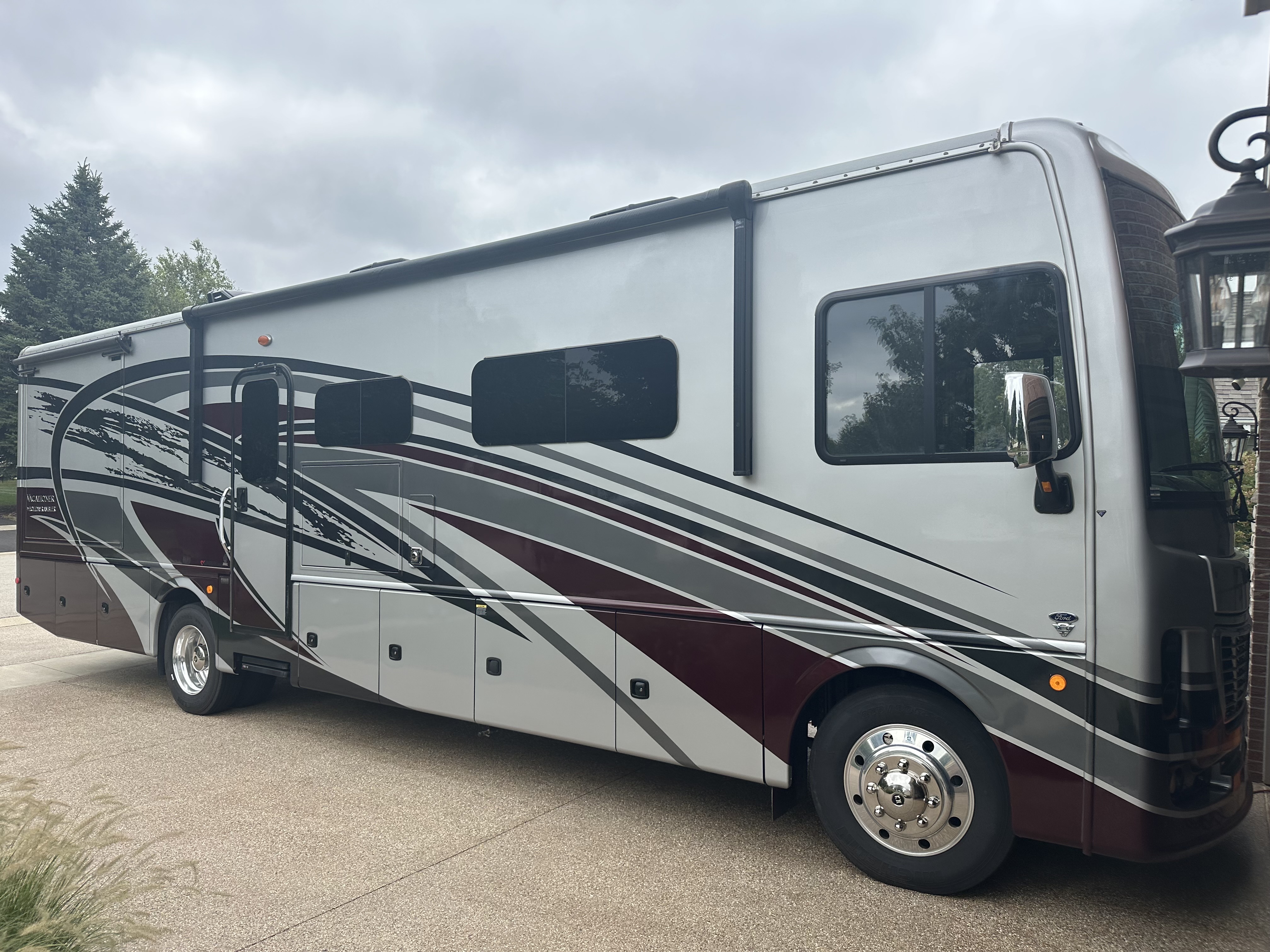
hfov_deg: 71.6
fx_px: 881
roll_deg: -2.2
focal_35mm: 24
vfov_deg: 56.8
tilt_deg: -0.1
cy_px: 476
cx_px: 635
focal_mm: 6.86
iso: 80
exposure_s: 1/2110
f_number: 1.78
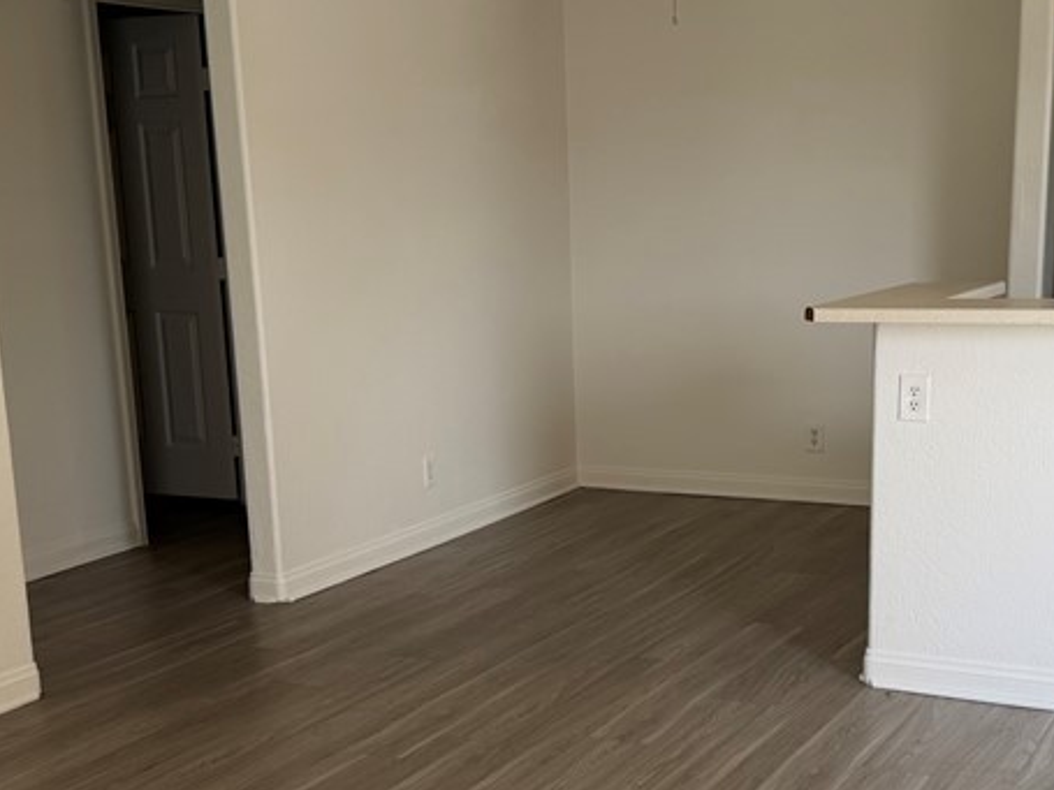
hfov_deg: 35.5
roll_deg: +1.5
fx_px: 1644
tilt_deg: -13.3
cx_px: 607
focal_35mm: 54
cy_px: 572
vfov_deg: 26.7
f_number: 1.78
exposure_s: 1/305
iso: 80
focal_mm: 6.76
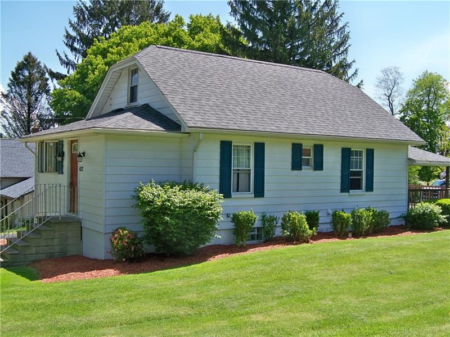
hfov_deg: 44.8
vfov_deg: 34.3
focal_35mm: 42
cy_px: 168
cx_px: 225
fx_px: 546
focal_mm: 7.5
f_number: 3.7
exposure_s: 1/400
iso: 64
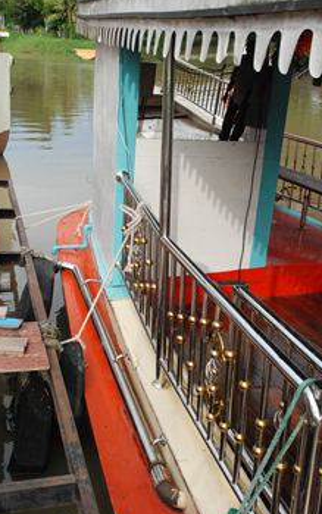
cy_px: 261
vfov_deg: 47.2
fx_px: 589
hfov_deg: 30.5
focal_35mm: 42
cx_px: 191
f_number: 9
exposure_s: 1/640
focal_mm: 24
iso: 1250
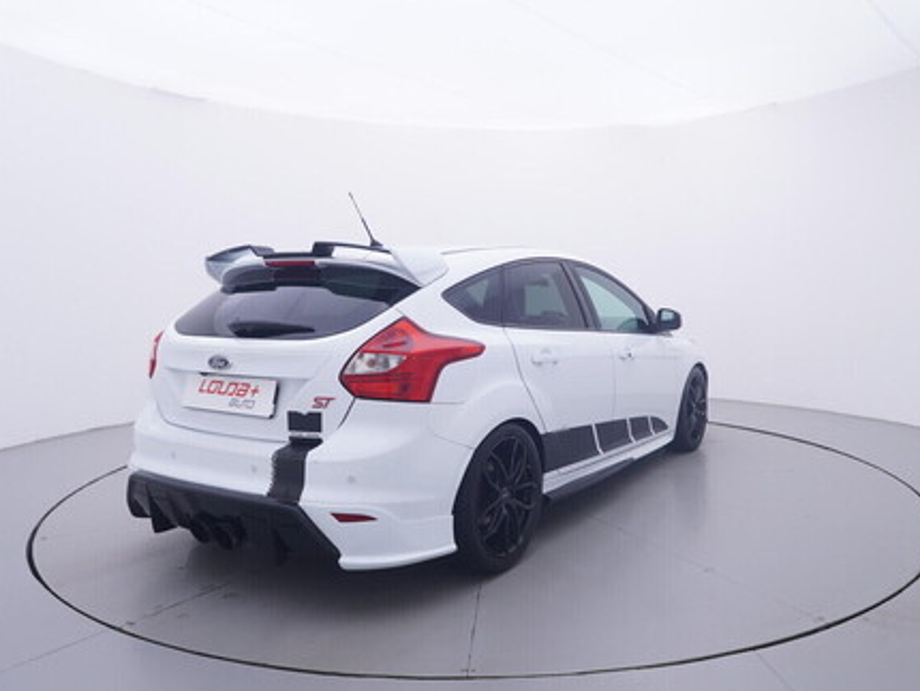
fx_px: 734
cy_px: 326
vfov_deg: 50.4
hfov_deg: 63.8
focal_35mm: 28
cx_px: 525
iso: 200
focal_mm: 15
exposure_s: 1/80
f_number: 5
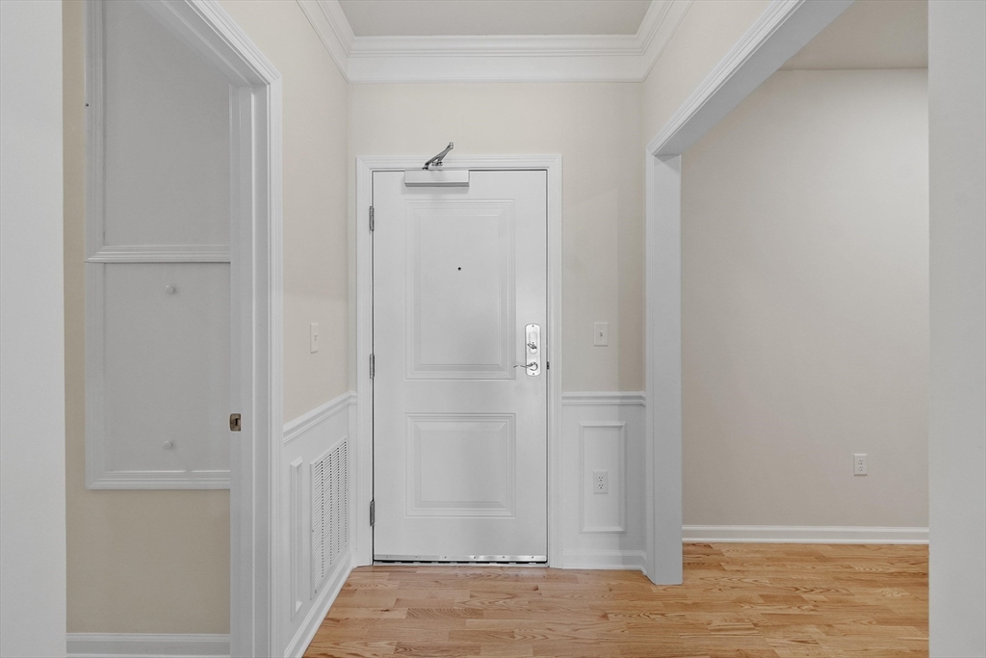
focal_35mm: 15
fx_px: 411
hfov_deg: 100.4
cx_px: 493
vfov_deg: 77.3
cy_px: 329
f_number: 8
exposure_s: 1/1.25
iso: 320
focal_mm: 10
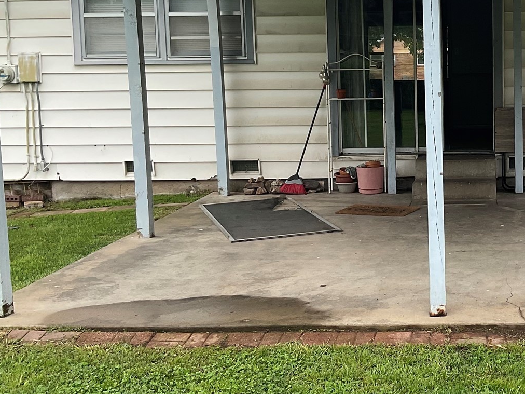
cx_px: 462
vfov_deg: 26.5
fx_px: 834
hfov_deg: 33.3
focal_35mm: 55
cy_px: 144
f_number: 1.8
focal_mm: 3
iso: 16
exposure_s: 1/642
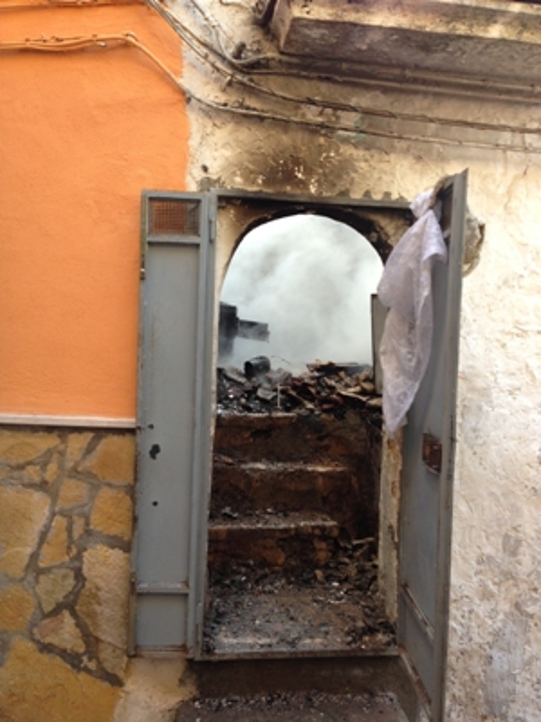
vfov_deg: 55.4
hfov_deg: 42.9
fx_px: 688
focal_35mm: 33
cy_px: 361
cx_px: 270
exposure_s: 1/30
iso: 50
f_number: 2.4
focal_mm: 4.13
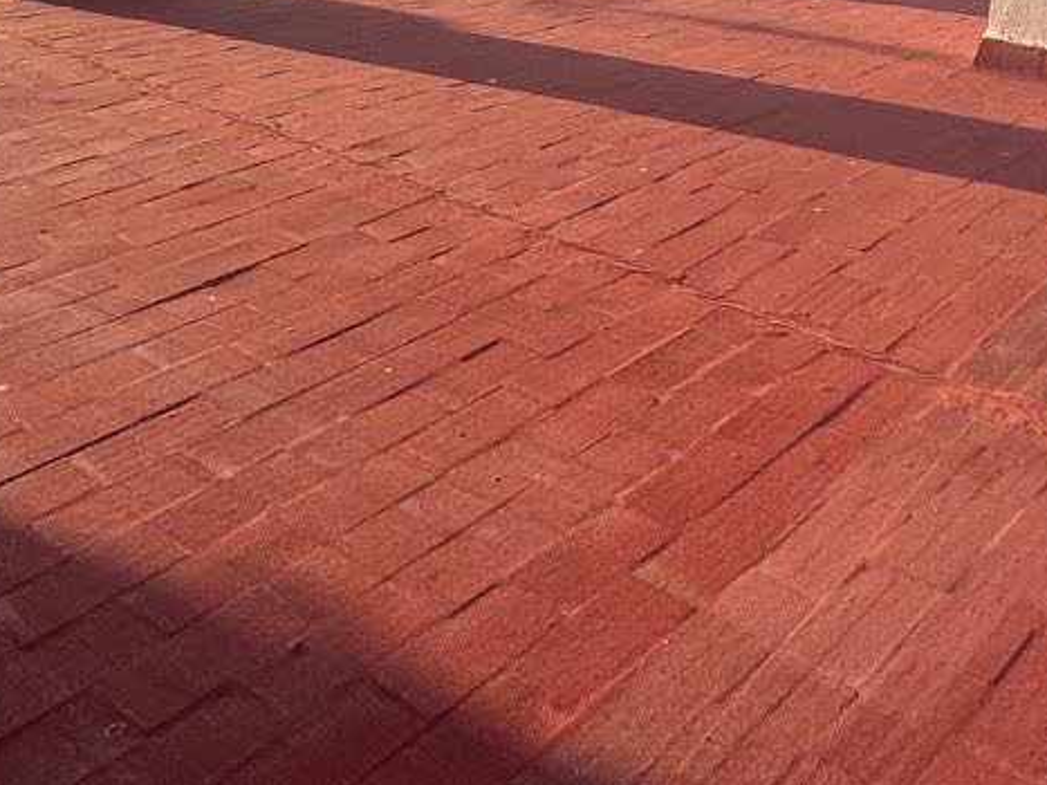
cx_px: 682
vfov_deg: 30.1
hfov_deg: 41.6
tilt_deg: -9.9
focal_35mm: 45
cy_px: 12
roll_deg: -1.1
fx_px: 1361
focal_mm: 2.22
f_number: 2.2
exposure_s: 1/944
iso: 40
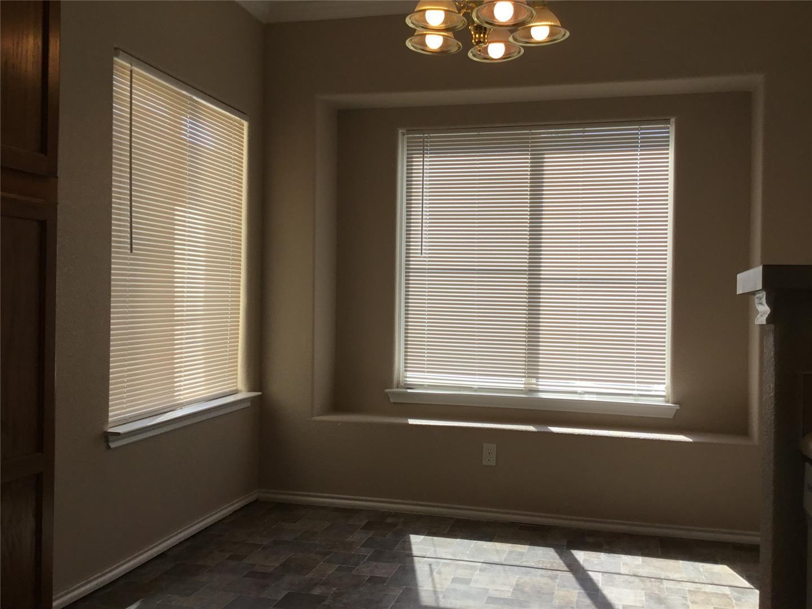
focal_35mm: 31
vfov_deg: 45.4
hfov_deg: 58.4
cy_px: 304
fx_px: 727
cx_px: 406
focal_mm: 3.3
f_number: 2.4
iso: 25
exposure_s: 1/377
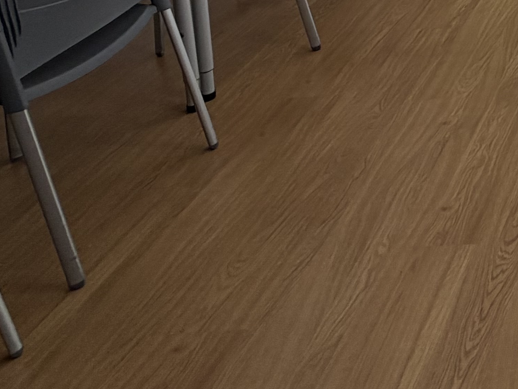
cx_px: 808
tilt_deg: -8.3
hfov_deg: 25.3
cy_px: -270
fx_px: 808
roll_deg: +0.6
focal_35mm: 54
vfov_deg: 20.7
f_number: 2.2
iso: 40
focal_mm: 2.22
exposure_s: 1/100
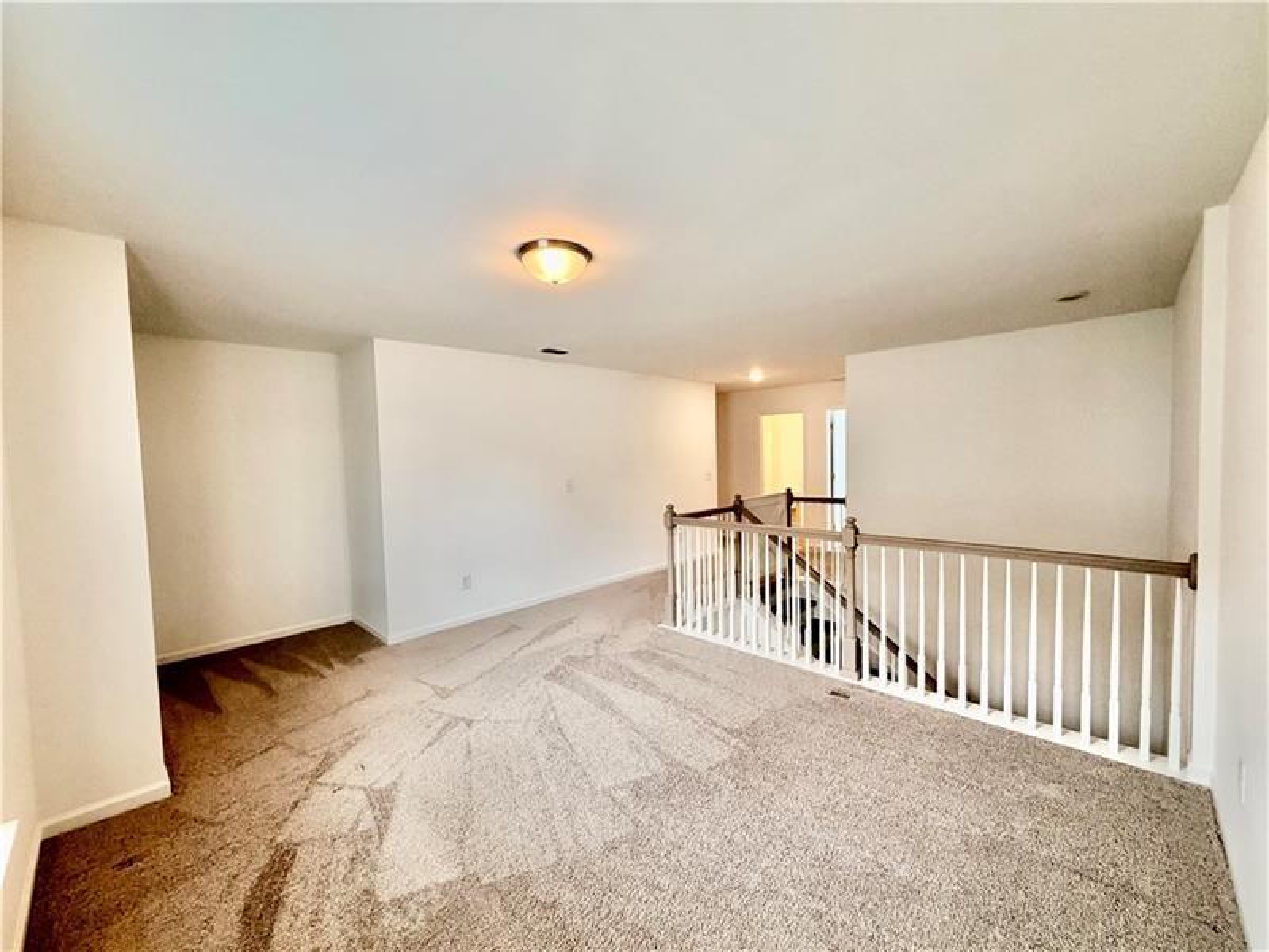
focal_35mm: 14
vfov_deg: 85.7
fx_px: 513
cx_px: 634
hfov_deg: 102.1
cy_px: 476
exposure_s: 1/120
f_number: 2.2
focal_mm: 2.22
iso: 250
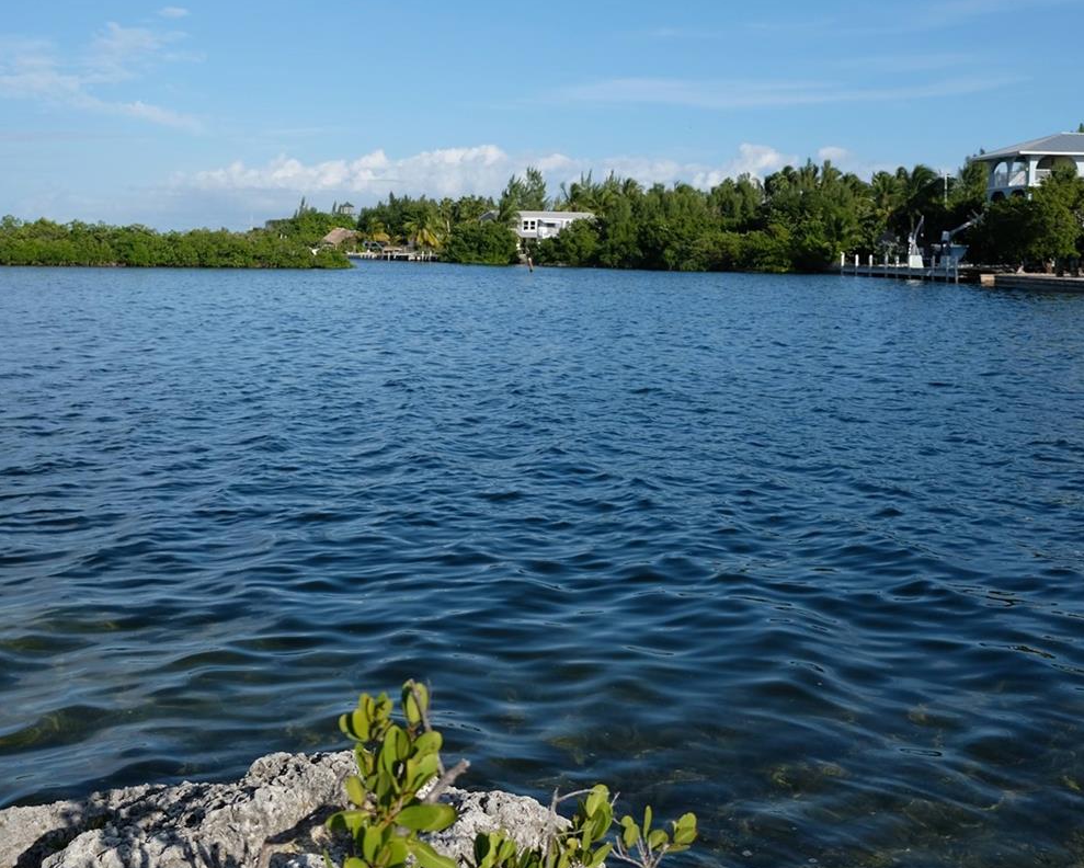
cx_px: 437
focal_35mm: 44
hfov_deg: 41.8
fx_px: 1412
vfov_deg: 33.9
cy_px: 299
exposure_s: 1/3000
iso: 200
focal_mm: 19.6
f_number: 3.2
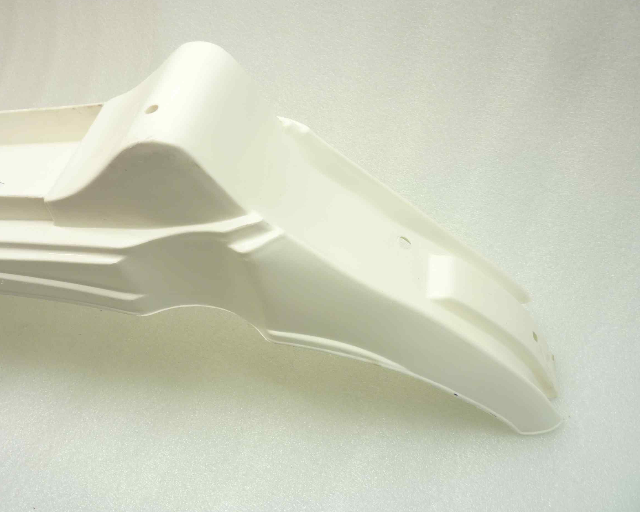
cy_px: 249
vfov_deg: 53.2
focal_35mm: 27
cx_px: 295
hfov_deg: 64.0
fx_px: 511
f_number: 3.3
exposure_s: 1/20
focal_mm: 4.1
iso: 80
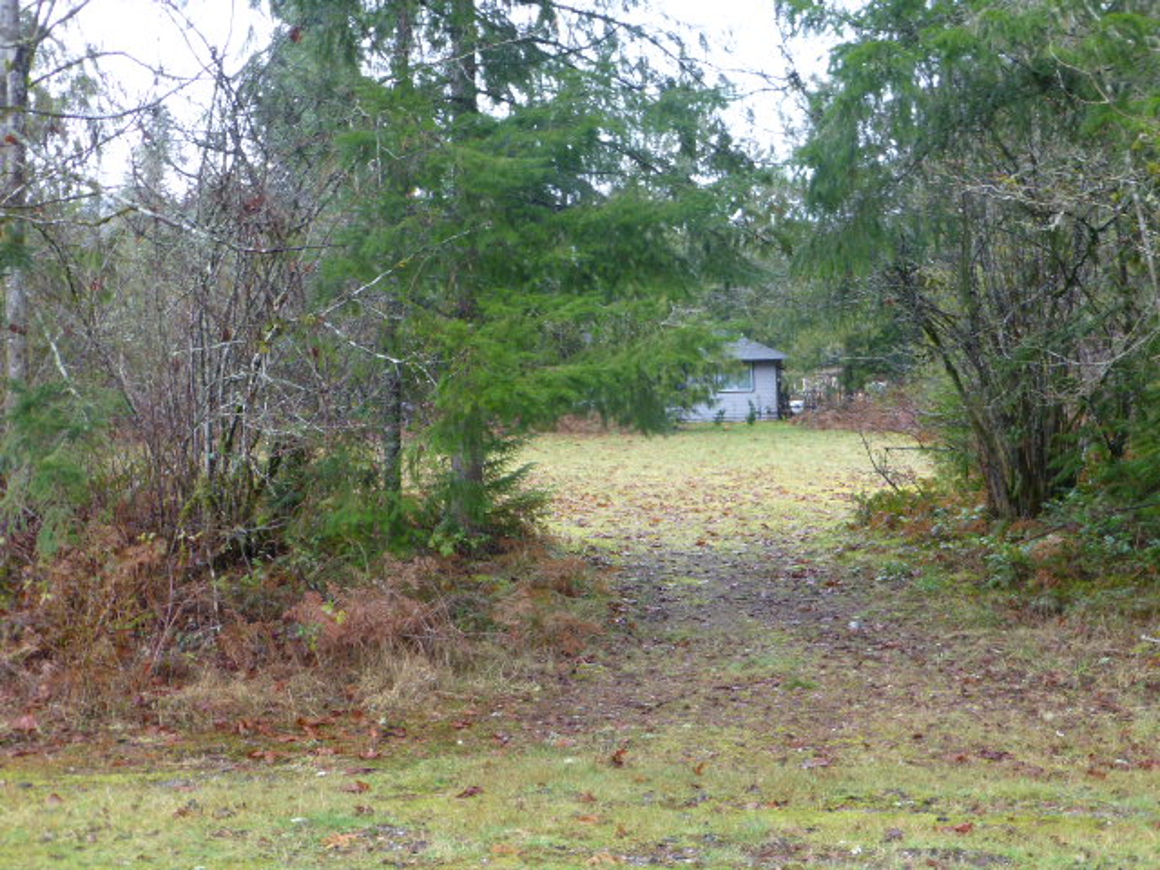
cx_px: 580
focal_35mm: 41
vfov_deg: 35.1
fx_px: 1374
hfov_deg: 45.8
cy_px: 435
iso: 200
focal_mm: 7.4
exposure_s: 1/60
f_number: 3.9
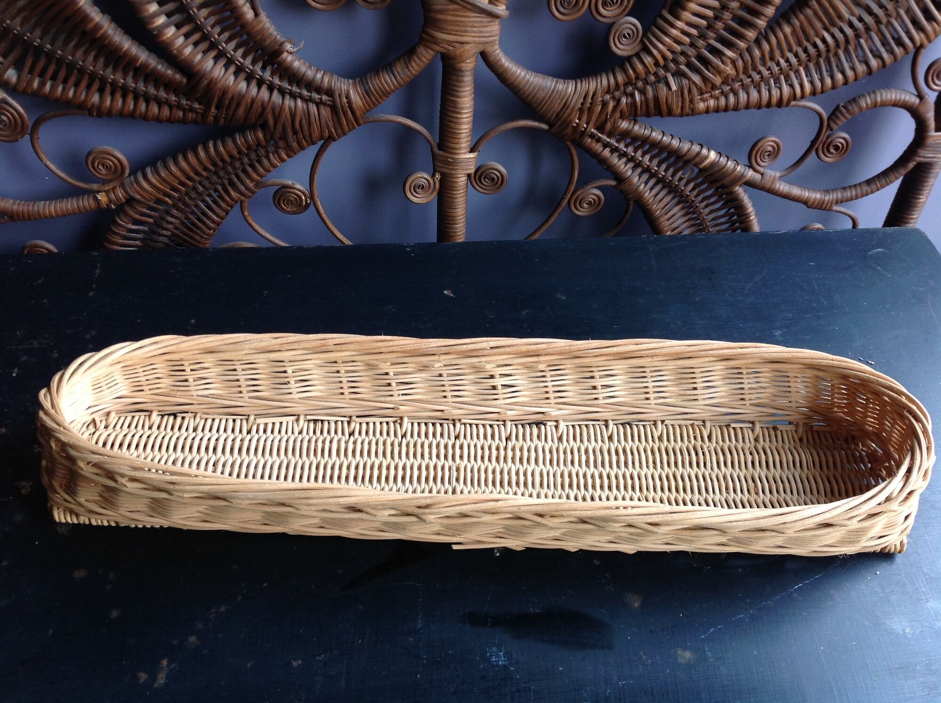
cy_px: 352
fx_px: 950
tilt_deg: -46.4
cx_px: 470
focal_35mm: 35
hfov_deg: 52.7
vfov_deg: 40.6
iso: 50
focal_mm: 4.28
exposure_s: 1/20
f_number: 2.4
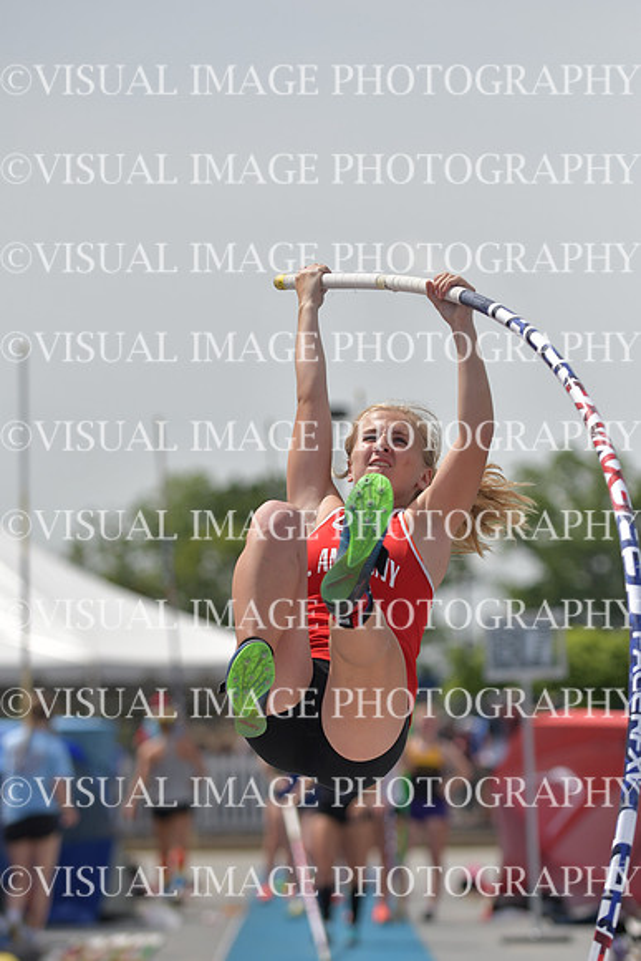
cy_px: 480
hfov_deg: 7.6
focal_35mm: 180
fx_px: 4804
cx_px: 320
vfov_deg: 11.4
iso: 250
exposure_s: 1/8000
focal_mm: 120
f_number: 3.5
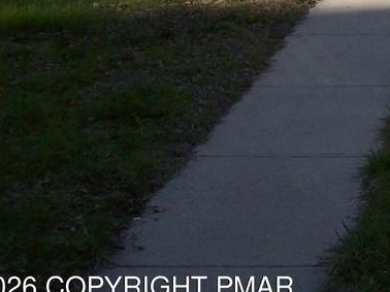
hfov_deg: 14.8
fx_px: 1374
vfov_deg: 11.6
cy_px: -163
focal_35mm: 122
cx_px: 613
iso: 80
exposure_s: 1/405
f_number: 4.8
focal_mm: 6
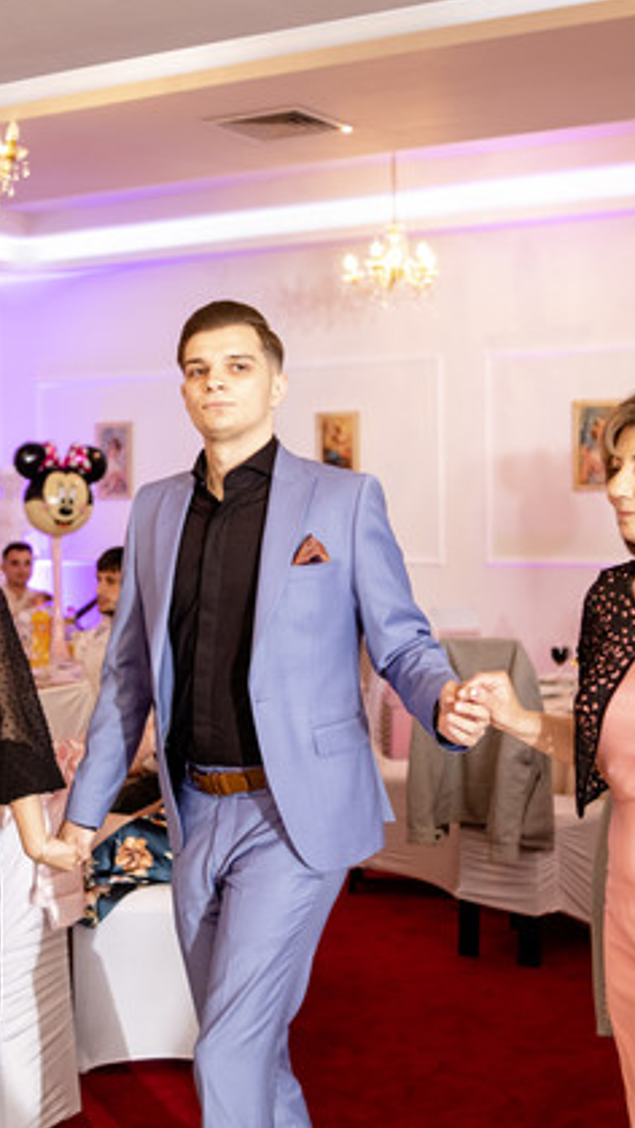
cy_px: 561
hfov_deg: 21.5
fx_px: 1675
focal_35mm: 56
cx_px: 266
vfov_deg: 37.2
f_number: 2
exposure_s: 1/200
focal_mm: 23
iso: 800
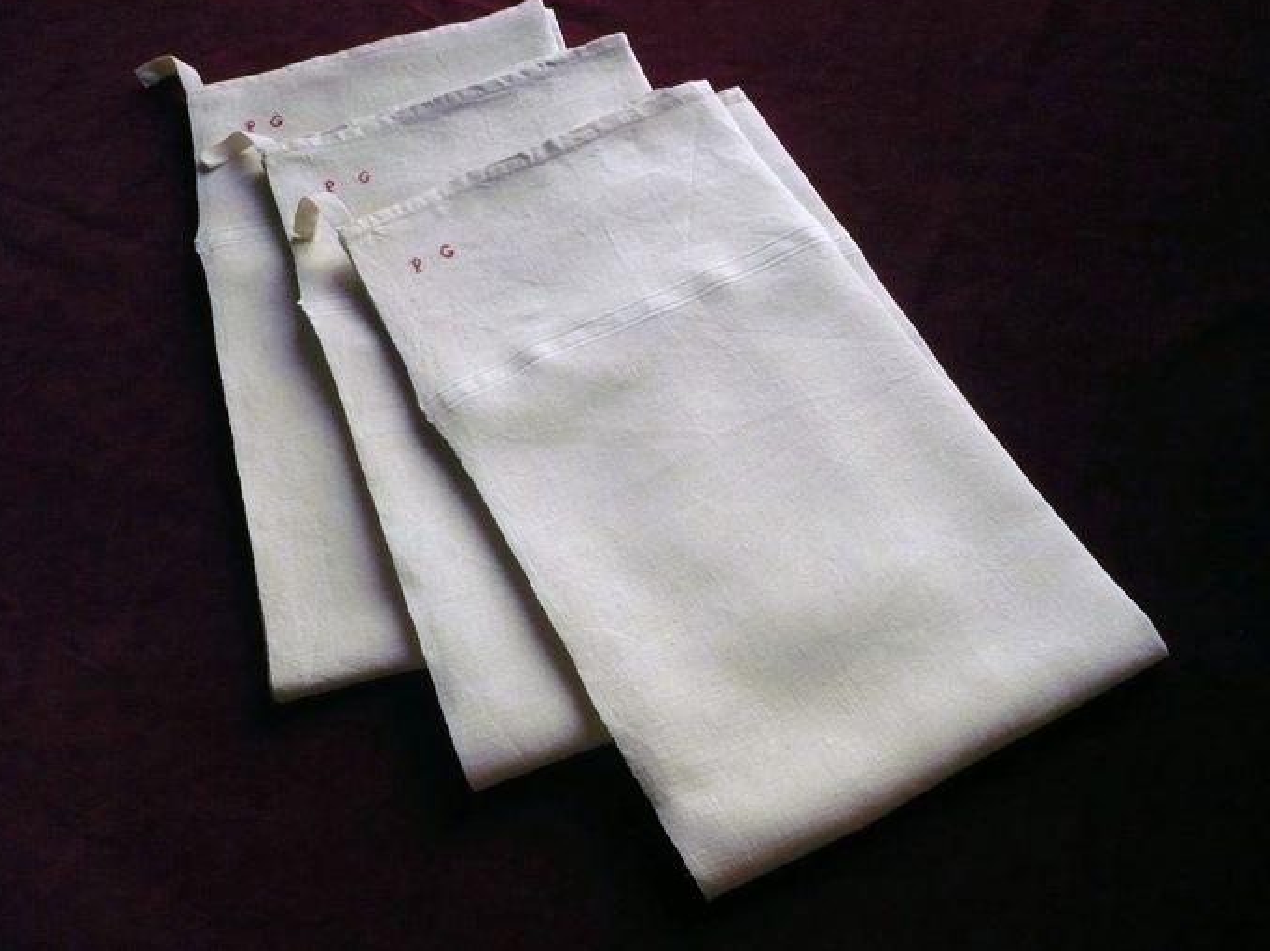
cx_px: 640
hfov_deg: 51.4
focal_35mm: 36
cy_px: 463
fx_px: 1320
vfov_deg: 39.6
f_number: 2.8
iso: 400
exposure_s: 1/640
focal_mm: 5.8
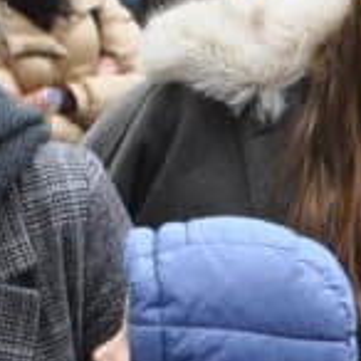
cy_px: 450
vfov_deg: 6.1
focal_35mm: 286
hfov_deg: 6.1
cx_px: 67
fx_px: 3374
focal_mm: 32
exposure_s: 1/125
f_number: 5.6
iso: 400
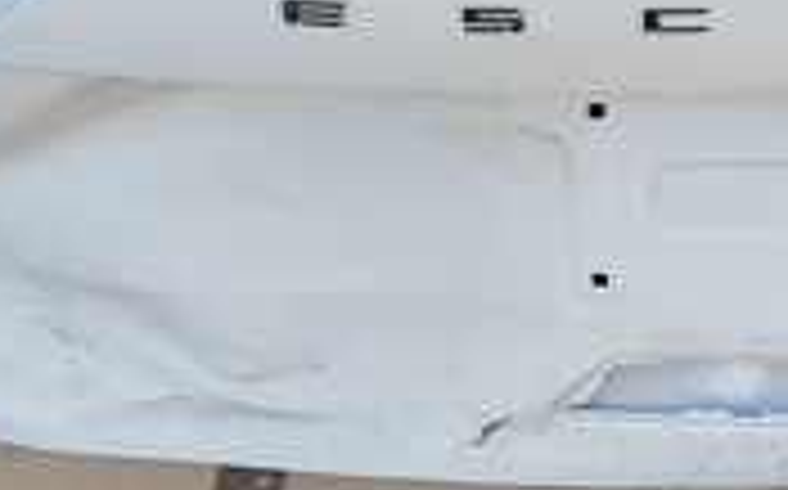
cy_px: -319
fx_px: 1995
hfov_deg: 22.0
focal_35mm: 93
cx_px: 662
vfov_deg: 13.0
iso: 50
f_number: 1.7
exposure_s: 1/149
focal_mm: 5.31
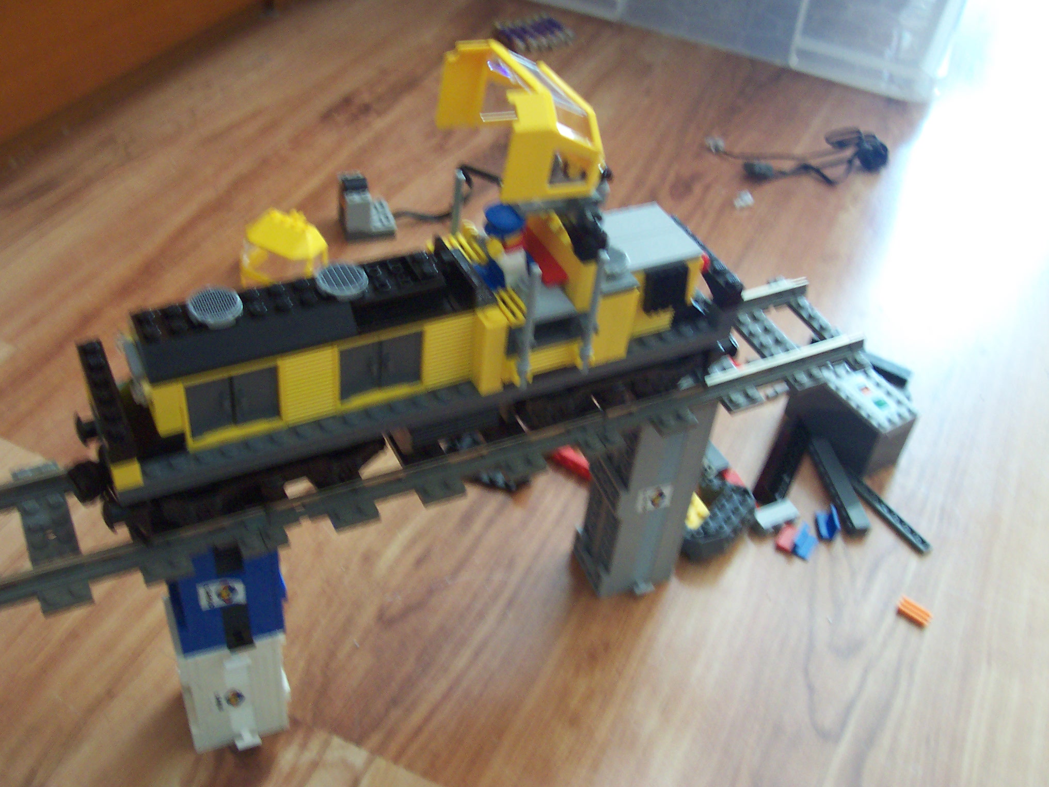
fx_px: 1121
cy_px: 394
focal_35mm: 37
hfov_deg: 50.1
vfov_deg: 38.7
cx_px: 524
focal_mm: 5.6
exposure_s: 1/8
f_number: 2.8
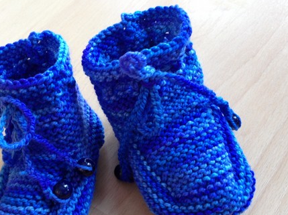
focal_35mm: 49
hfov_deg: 38.6
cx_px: 105
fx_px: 407
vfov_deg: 29.4
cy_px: 146
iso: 64
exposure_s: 1/20
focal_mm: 4.28
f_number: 2.4
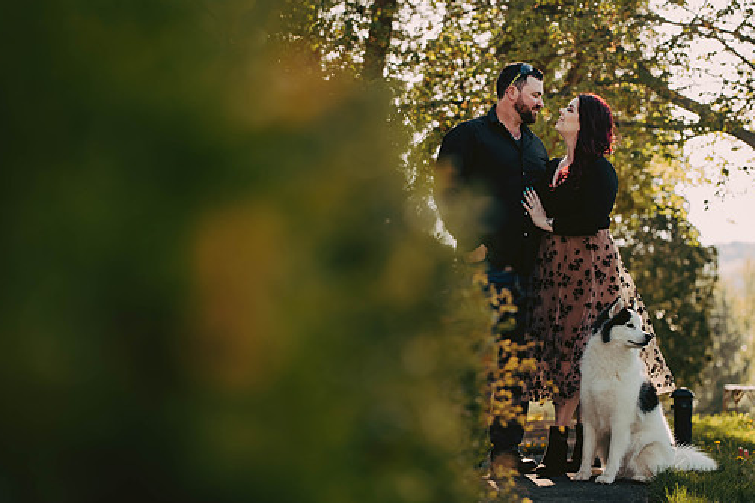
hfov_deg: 21.5
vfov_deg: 14.4
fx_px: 1992
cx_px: 416
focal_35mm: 95
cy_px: 215
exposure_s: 1/1250
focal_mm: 82
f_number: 2.8
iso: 400
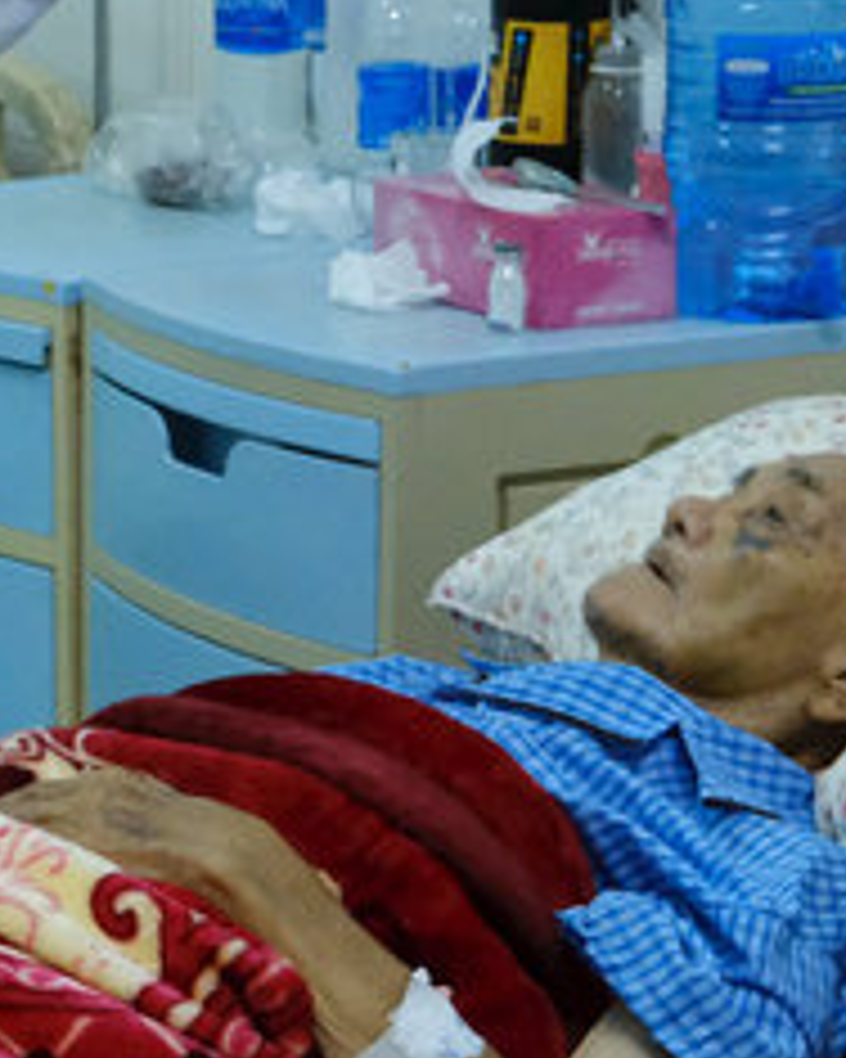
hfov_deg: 13.7
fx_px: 3443
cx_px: -68
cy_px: 432
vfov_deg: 17.4
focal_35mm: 110
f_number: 5.6
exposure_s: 1/340
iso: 12800
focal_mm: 34.2
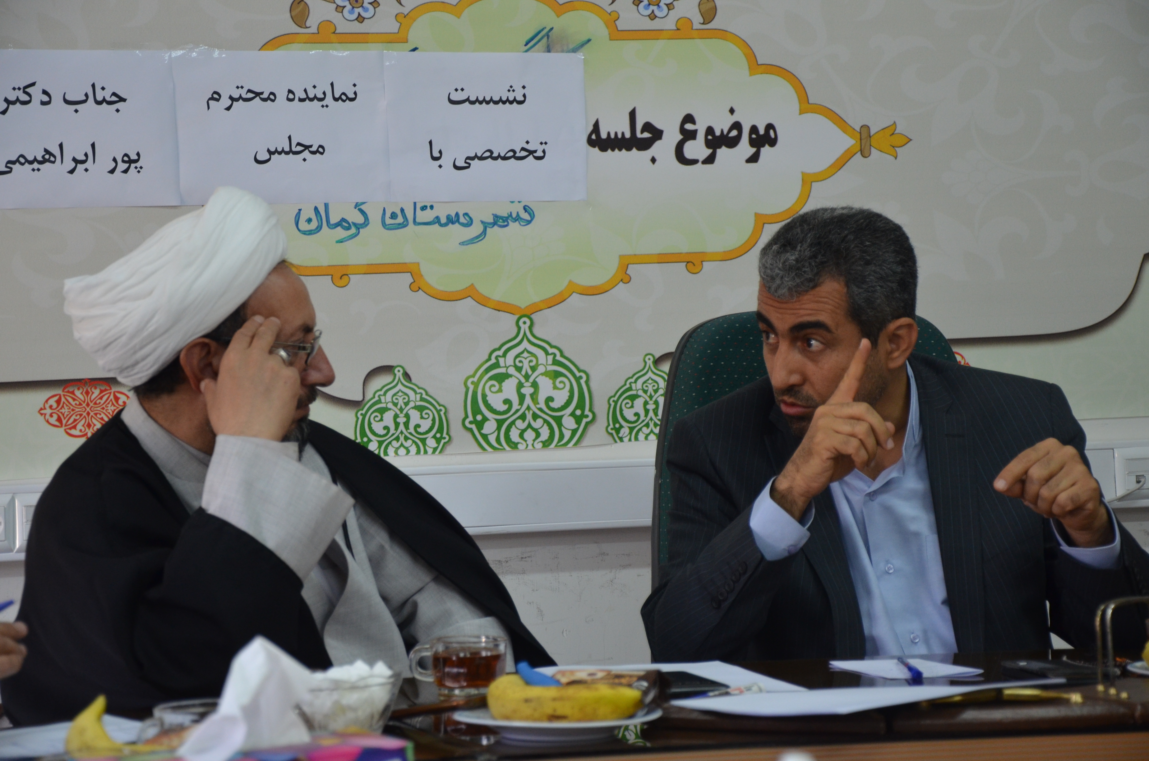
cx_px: 574
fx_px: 3153
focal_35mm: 99
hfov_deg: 20.7
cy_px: 380
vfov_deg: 13.8
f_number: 5.3
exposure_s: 1/50
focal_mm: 66
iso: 800
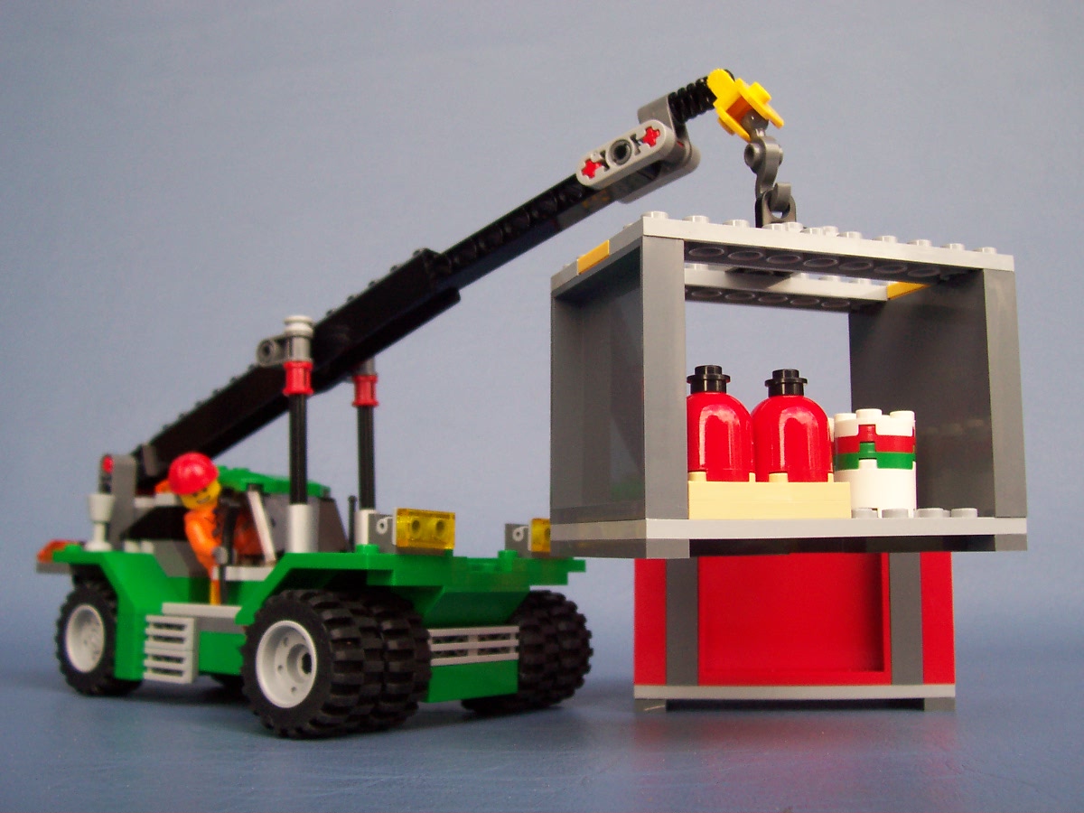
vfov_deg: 38.7
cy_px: 406
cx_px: 542
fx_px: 1159
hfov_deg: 50.1
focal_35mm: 37
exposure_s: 1/125
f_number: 2.8
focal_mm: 5.6
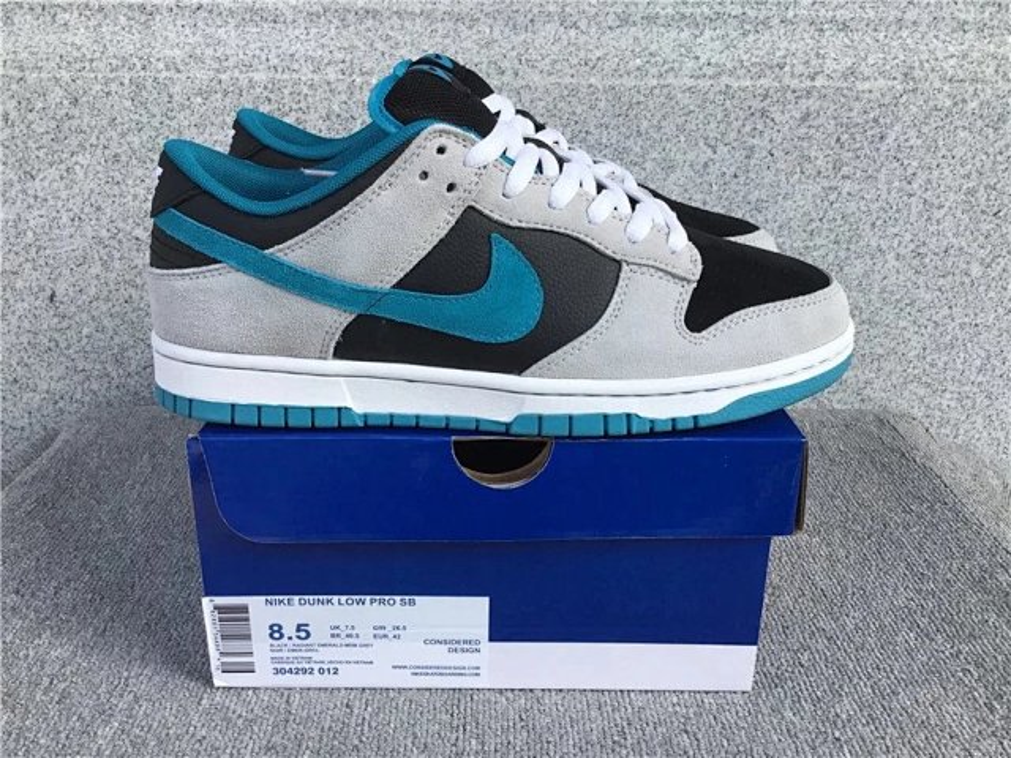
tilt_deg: -20.2
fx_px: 905
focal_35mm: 31
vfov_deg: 45.4
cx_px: 506
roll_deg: -0.3
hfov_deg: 58.4
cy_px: 379
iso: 25
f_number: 2.4
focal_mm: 3.3
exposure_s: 1/413
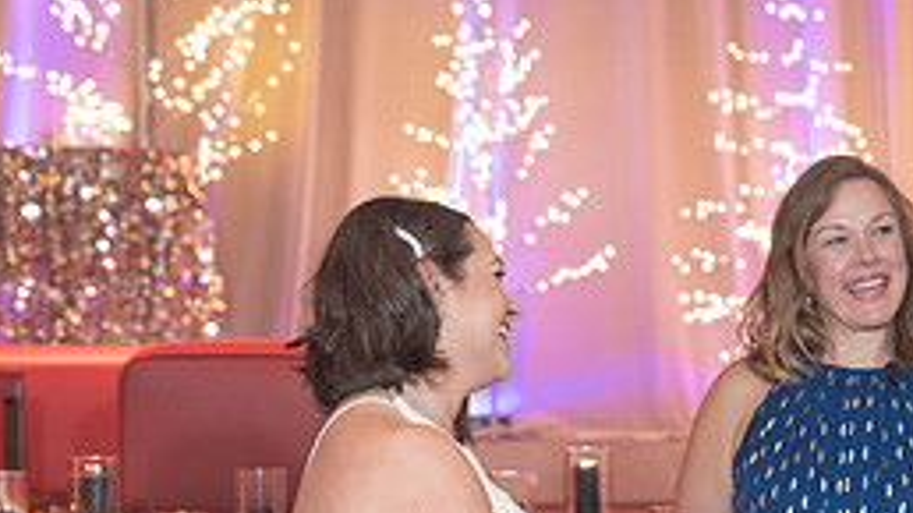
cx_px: 839
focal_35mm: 165
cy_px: 472
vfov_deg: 7.3
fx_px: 3994
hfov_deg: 12.9
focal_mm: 70
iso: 4000
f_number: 4
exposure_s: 1/125
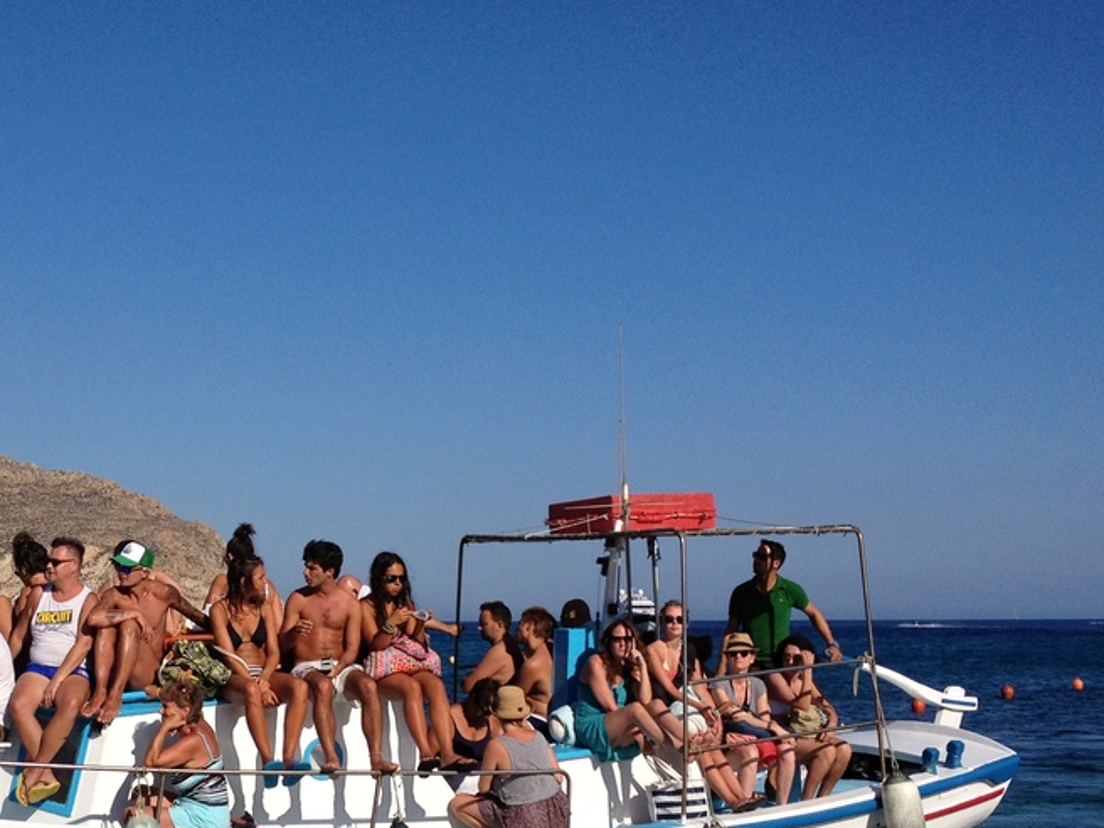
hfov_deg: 29.9
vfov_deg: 22.8
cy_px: 597
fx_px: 2041
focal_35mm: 64
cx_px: 311
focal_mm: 4.28
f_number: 2.4
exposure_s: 1/3460
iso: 50
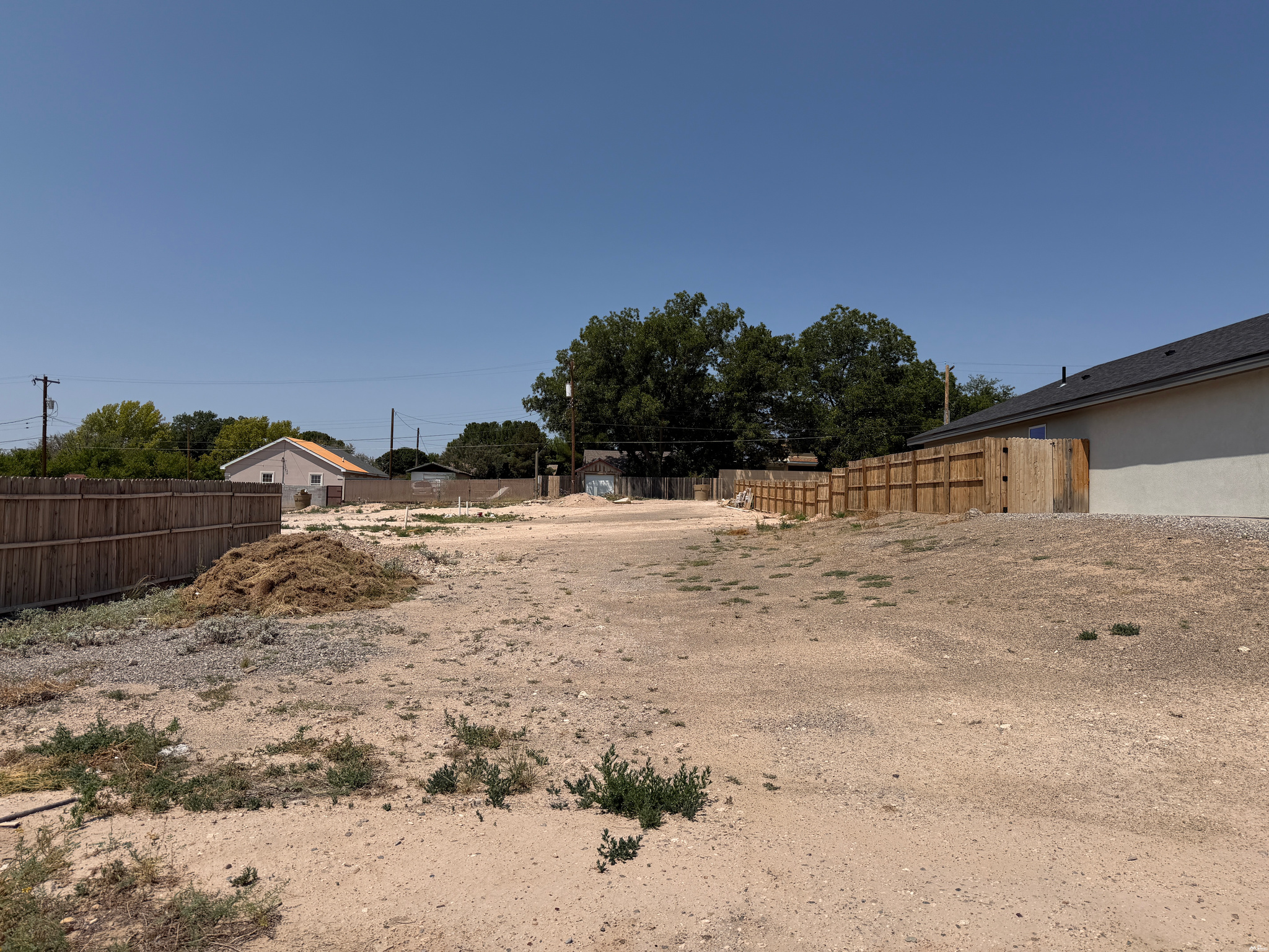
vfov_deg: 56.8
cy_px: 476
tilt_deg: +2.0
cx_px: 634
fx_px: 880
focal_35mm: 24
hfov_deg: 71.6
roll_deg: +0.7
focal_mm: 6.76
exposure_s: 1/10309
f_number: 1.78
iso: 80
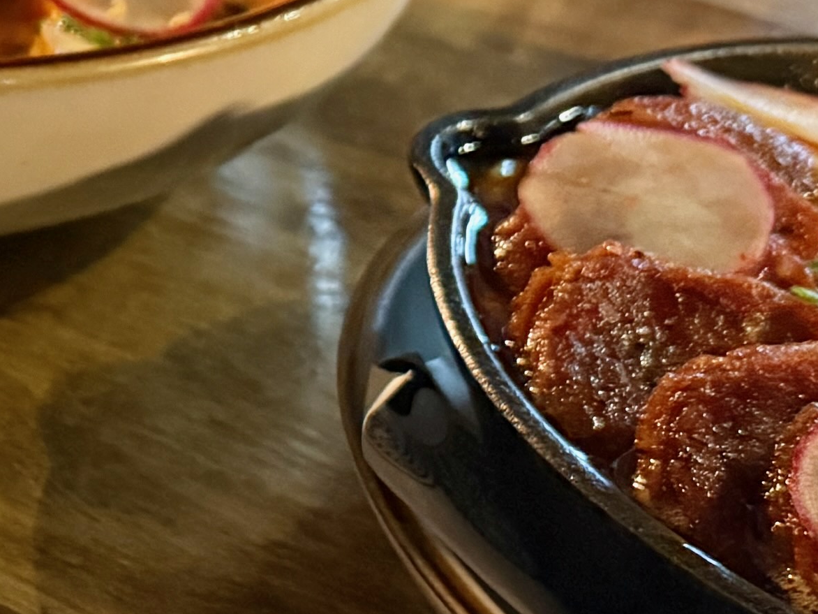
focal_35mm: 117
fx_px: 2765
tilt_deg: -30.4
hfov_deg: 15.6
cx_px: -364
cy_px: 176
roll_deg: -2.4
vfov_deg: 12.6
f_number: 1.78
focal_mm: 6.76
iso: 800
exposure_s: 1/40
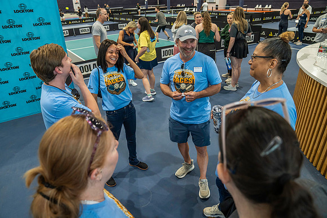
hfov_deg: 73.7
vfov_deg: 53.2
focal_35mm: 24
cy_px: 109
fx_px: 218
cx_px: 164
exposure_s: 1/160
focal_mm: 24
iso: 2000
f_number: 4
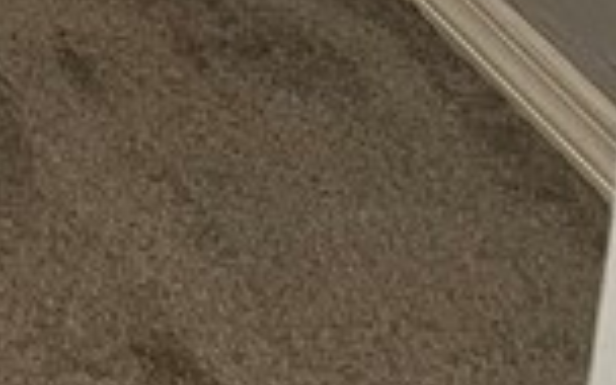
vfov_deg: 6.1
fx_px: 3123
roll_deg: -1.1
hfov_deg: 9.2
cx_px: -1191
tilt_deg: -10.4
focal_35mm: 186
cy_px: -1078
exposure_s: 1/60
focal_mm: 5.7
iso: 200
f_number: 1.5
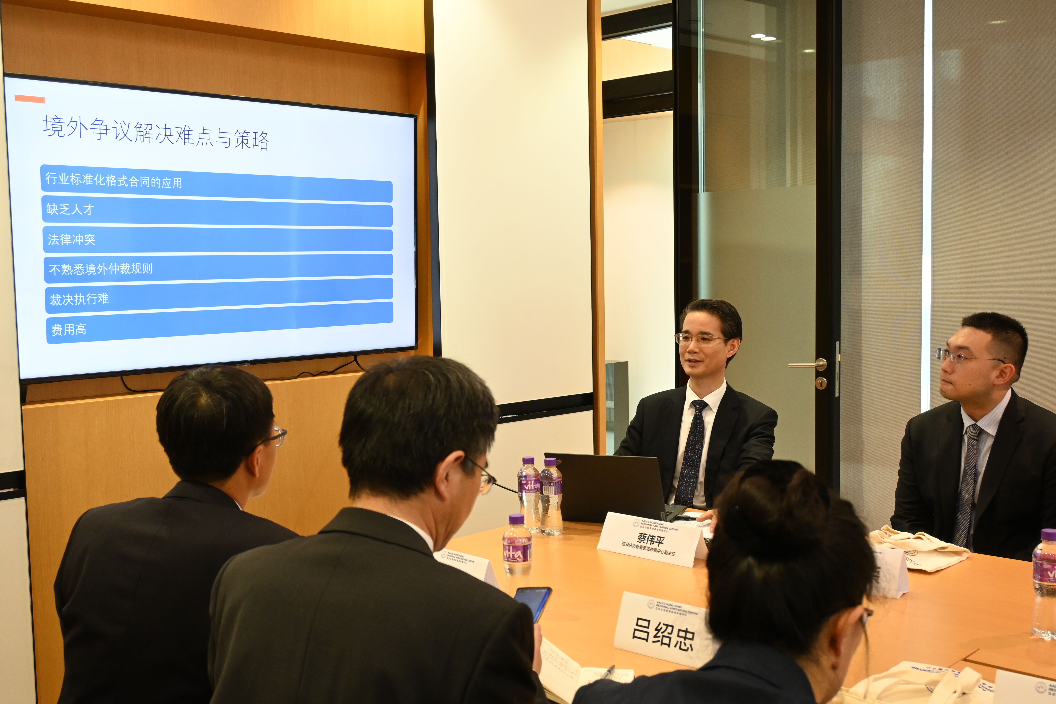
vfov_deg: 34.2
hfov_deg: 49.6
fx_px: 1144
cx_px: 528
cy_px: 352
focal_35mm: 39
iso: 1250
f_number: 5
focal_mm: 26
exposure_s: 1/60
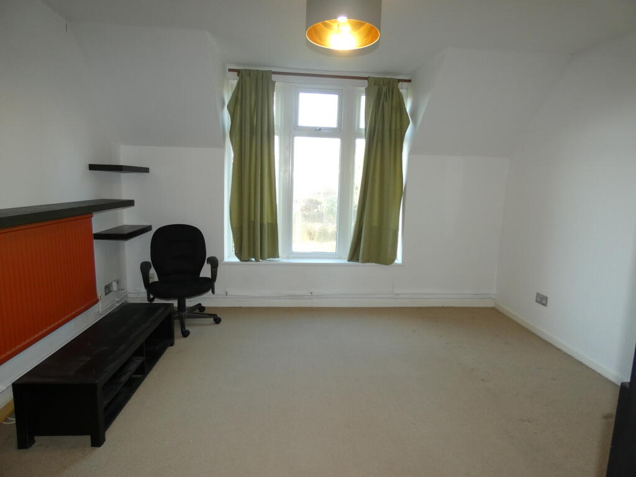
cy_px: 238
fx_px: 367
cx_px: 318
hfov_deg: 81.7
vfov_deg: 66.0
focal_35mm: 20
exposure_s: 1/60
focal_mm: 3.6
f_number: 2.8
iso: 200
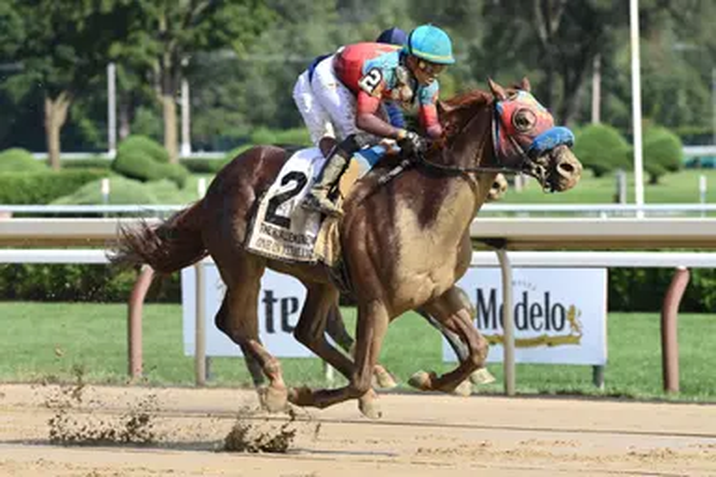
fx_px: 5966
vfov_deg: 4.6
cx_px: 358
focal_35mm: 300
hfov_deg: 6.9
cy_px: 238
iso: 800
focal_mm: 300
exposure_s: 1/1250
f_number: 9
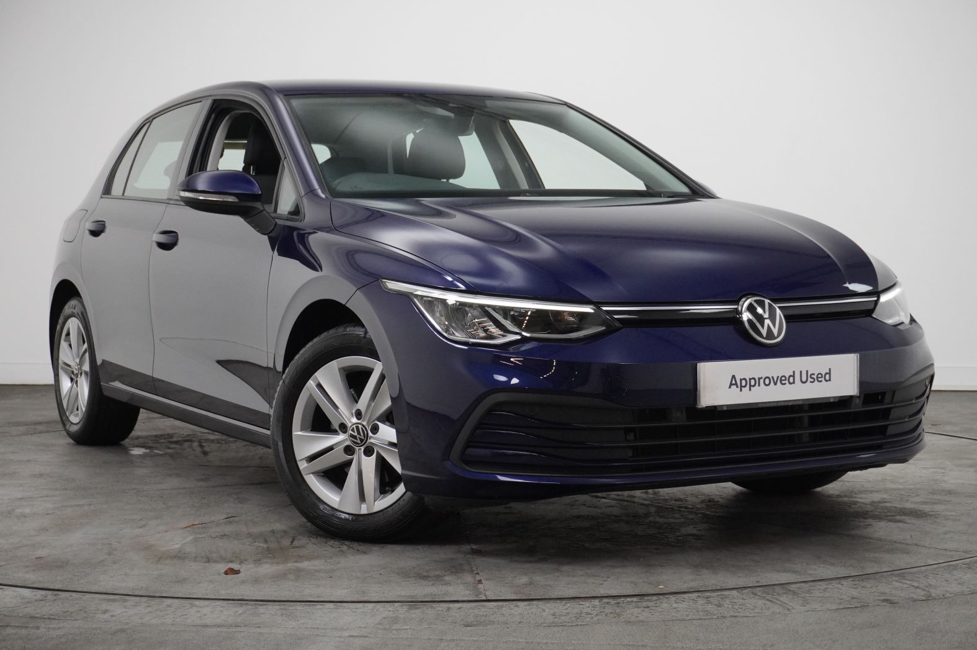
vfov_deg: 21.7
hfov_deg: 32.2
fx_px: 1695
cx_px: 492
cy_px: 322
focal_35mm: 63
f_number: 5.6
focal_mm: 41
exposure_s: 1/160
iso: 3200
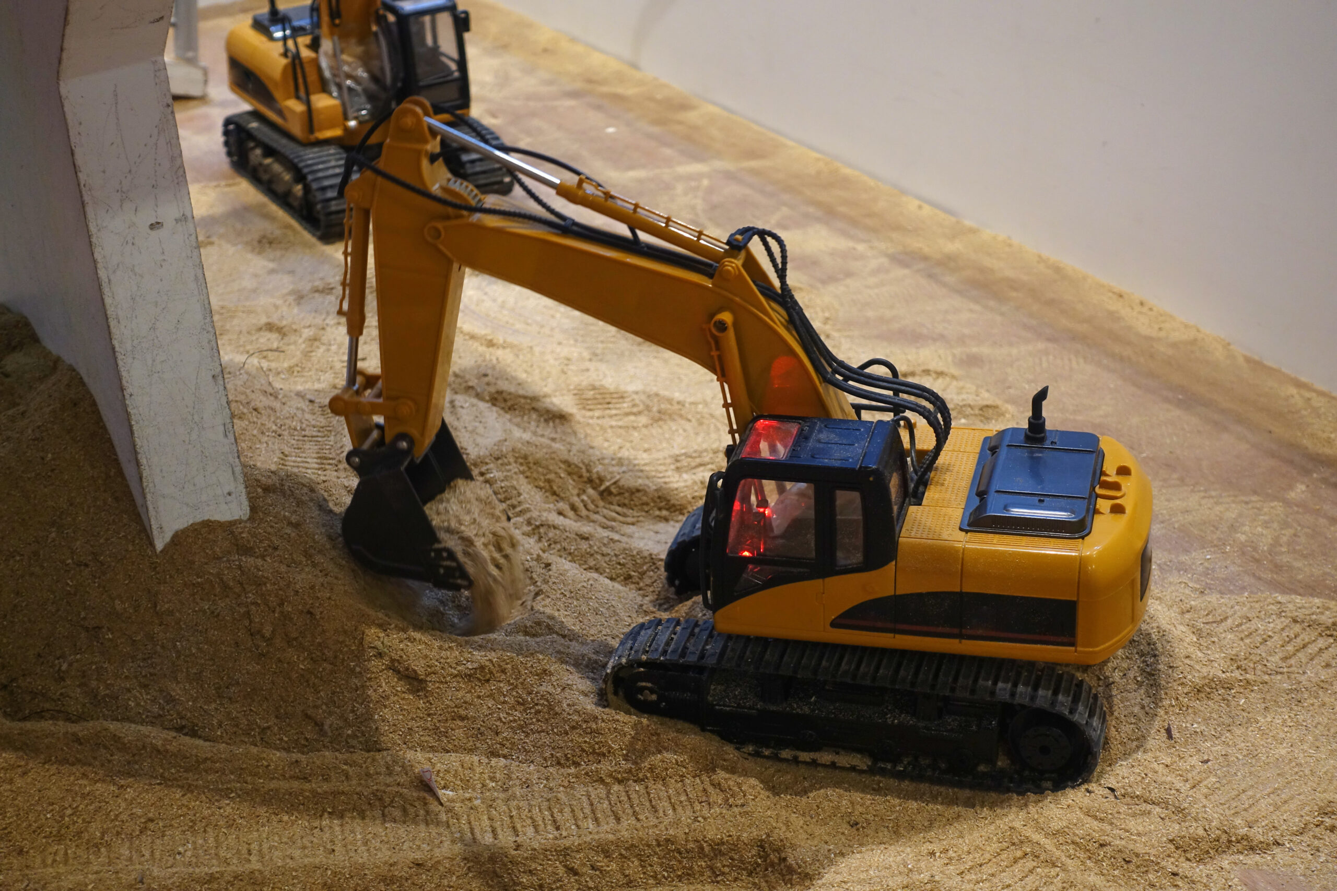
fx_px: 2488
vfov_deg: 20.3
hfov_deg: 30.1
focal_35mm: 67
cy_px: 446
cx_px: 668
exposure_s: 1/60
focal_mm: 24.5
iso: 400
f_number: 3.2
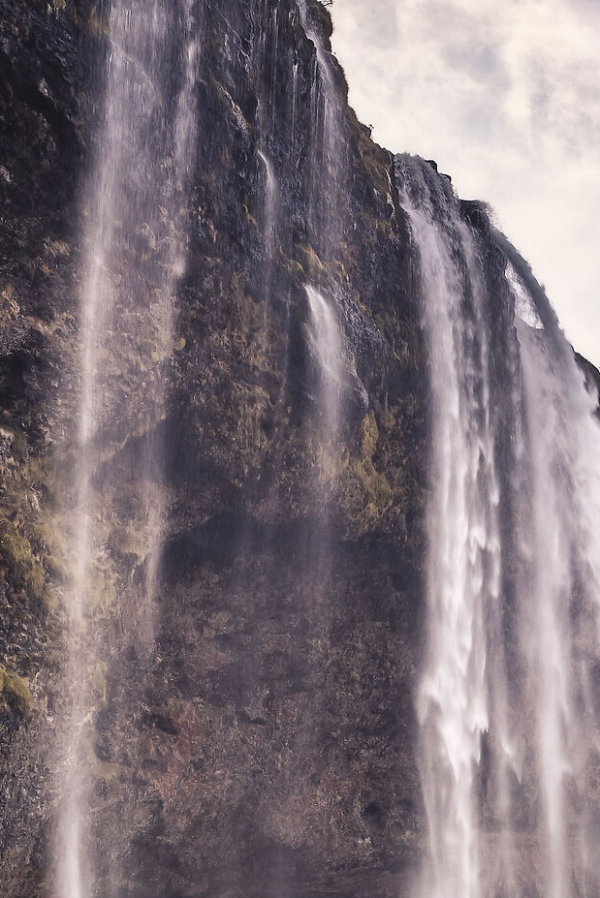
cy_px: 827
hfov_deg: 30.2
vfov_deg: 40.7
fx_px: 1099
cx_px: 432
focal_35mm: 44
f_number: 8
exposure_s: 1/40
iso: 250
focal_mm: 17
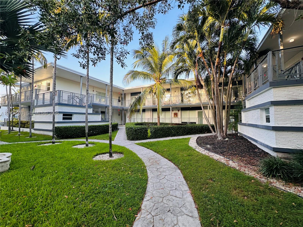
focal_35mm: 14
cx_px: 152
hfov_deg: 102.1
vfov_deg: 85.7
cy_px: 114
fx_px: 123
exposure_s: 1/99
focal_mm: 2.22
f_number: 2.2
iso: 40
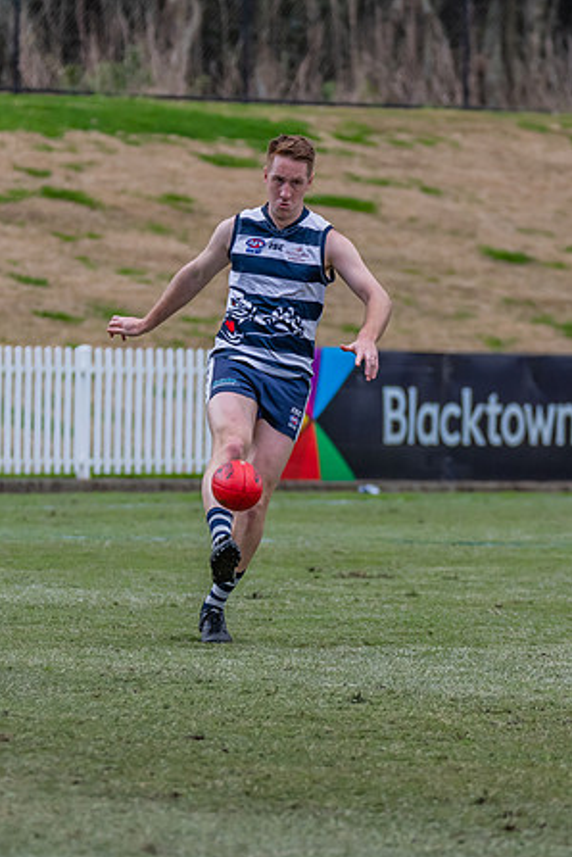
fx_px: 11540
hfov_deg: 2.8
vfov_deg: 4.2
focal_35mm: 485
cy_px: 444
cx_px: 343
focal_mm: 260
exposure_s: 1/1600
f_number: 5.6
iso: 800
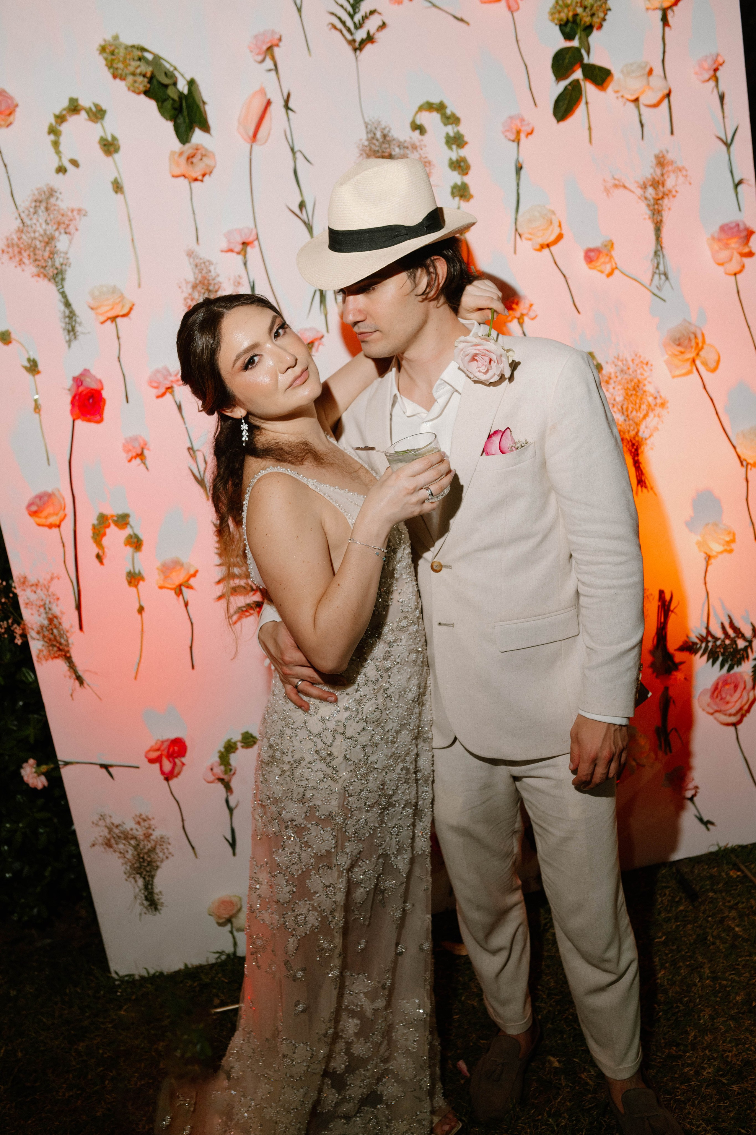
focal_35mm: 35
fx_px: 1102
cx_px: 378
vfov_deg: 54.4
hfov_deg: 37.9
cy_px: 568
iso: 400
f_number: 3.5
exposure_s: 1/160
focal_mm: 35
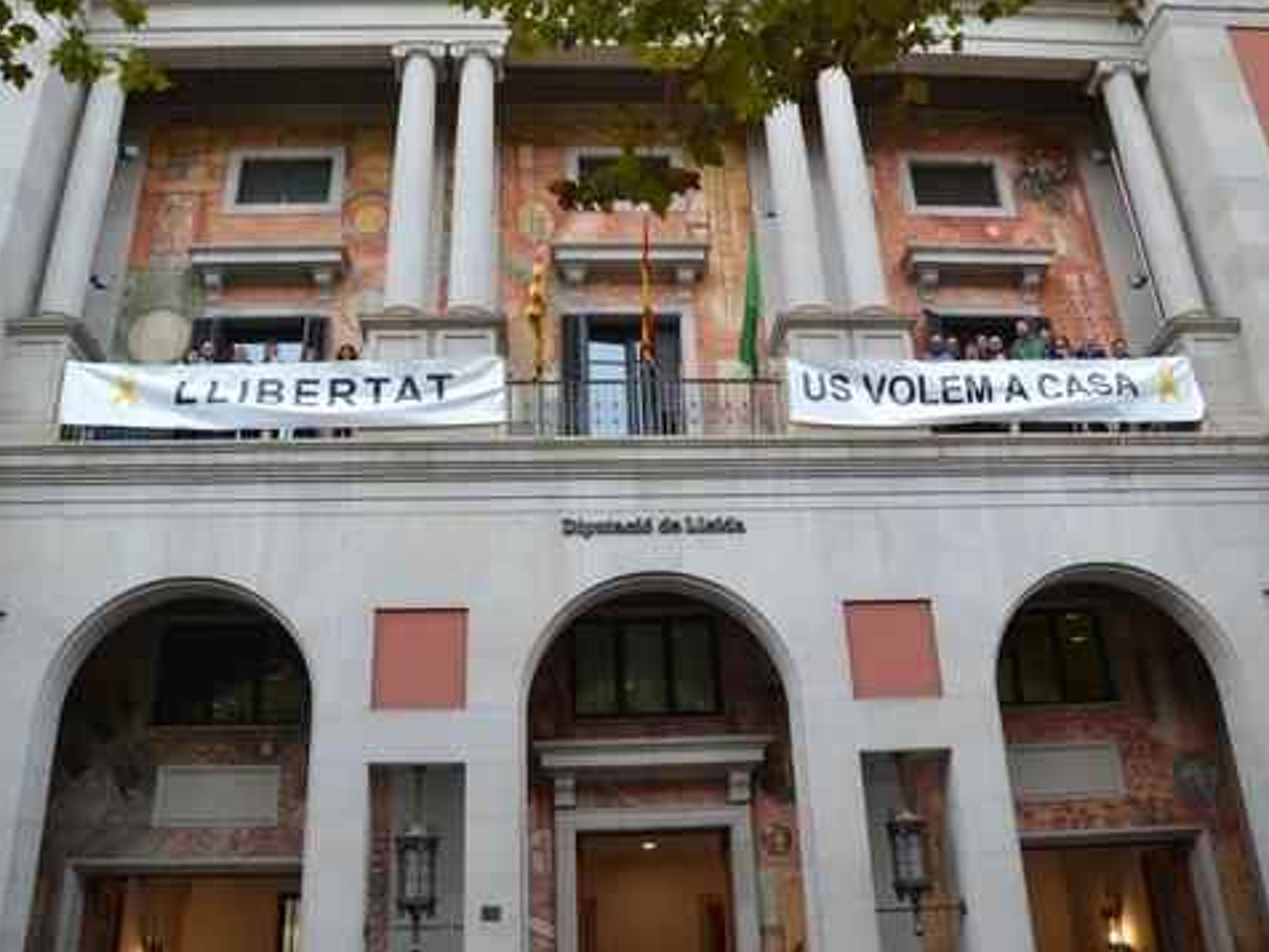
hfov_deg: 60.0
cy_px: 465
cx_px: 627
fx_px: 1100
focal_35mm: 30
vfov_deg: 46.8
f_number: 5.6
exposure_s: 1/125
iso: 400
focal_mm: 18
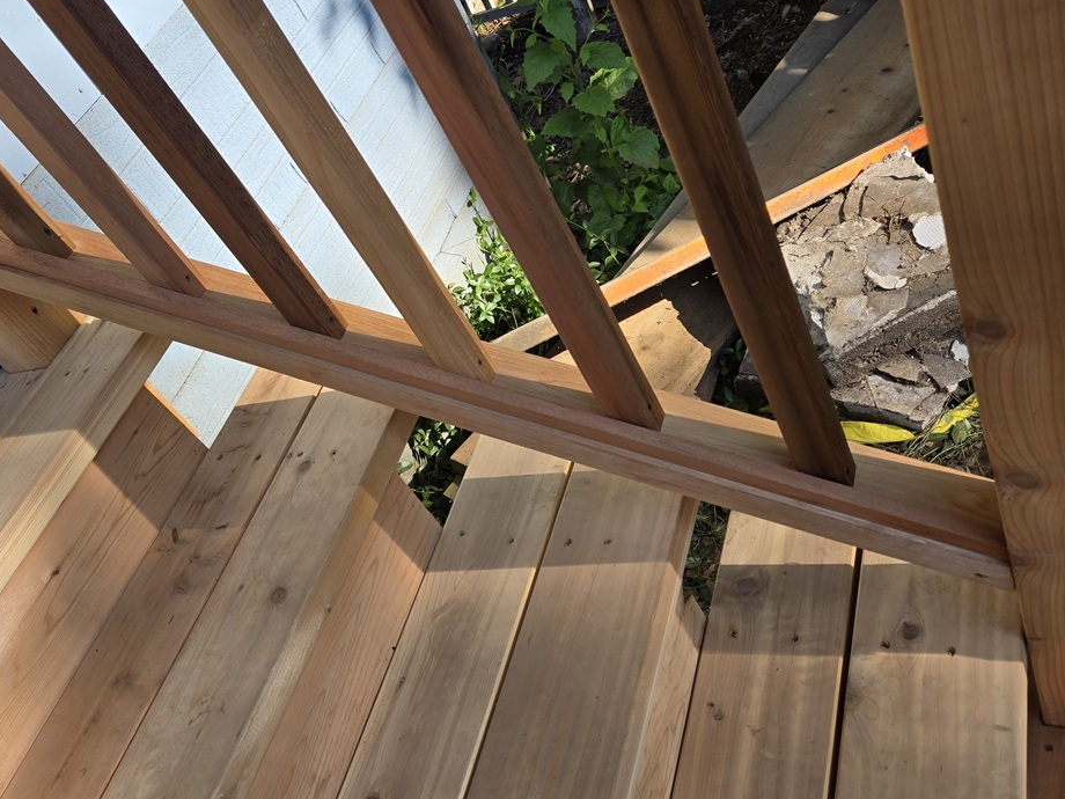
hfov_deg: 58.9
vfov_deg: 46.8
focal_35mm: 30
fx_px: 923
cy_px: 430
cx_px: 379
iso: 25
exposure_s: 1/711
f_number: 1.8
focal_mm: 5.4
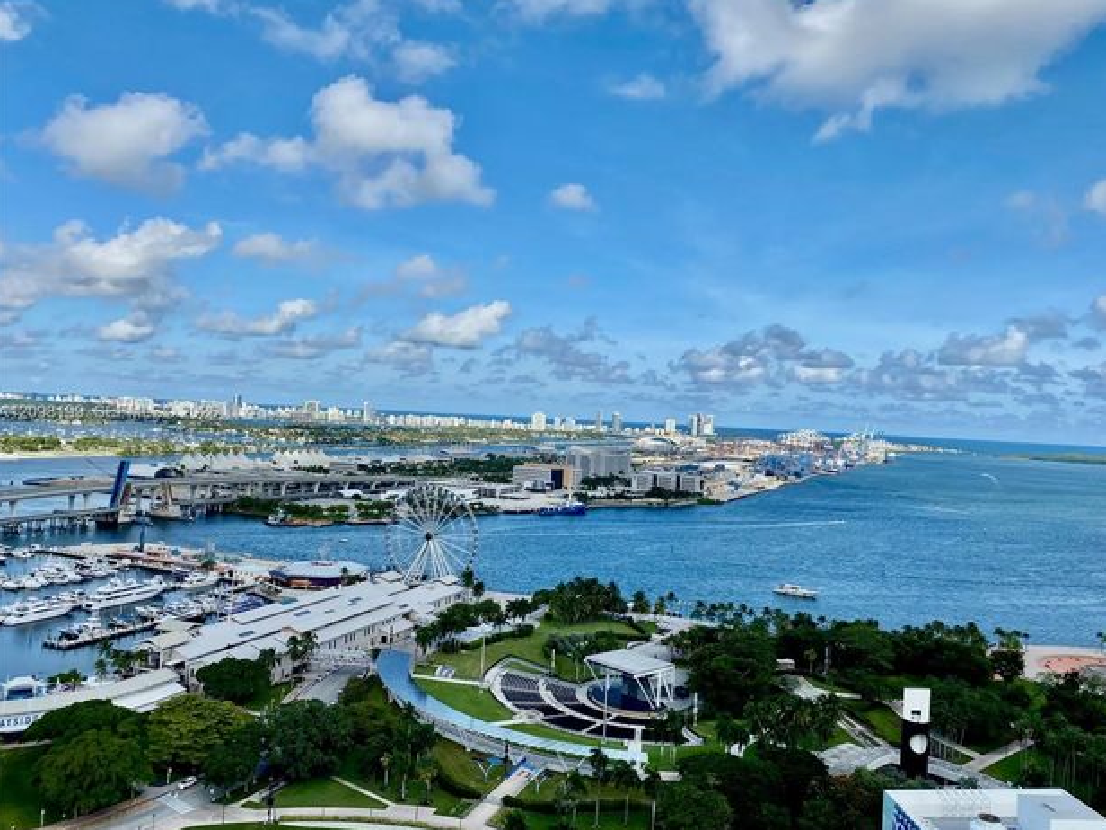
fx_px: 863
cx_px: 569
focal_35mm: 27
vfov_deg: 51.4
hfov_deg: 65.3
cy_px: 413
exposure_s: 1/3300
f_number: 1.8
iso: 32
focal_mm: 4.25
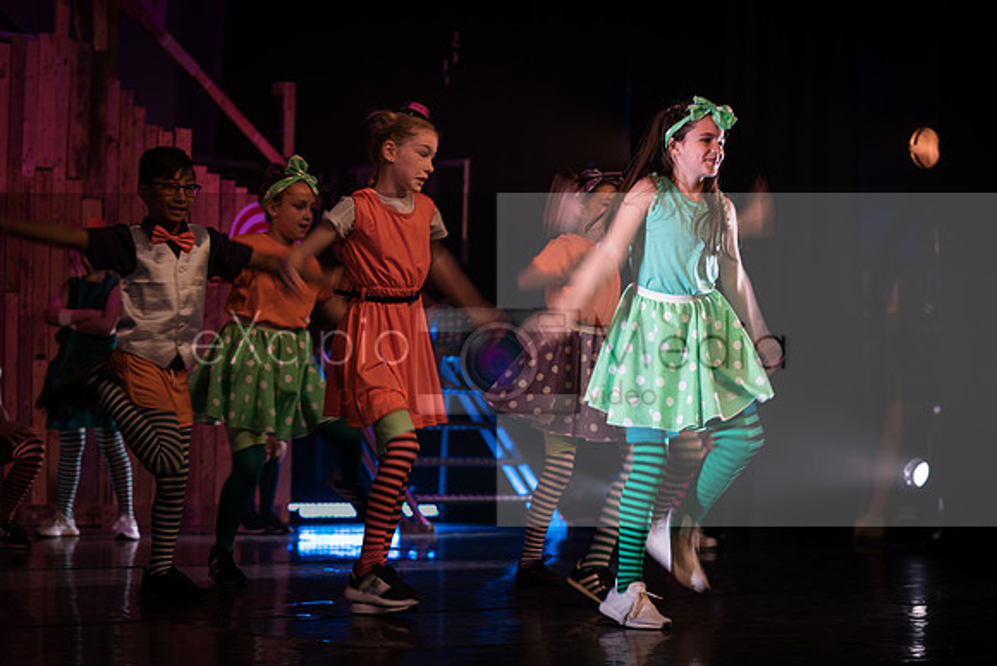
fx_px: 2417
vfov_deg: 15.7
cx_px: 505
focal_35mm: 87
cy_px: 303
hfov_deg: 23.3
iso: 125
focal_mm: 80
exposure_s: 1/40
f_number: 2.8
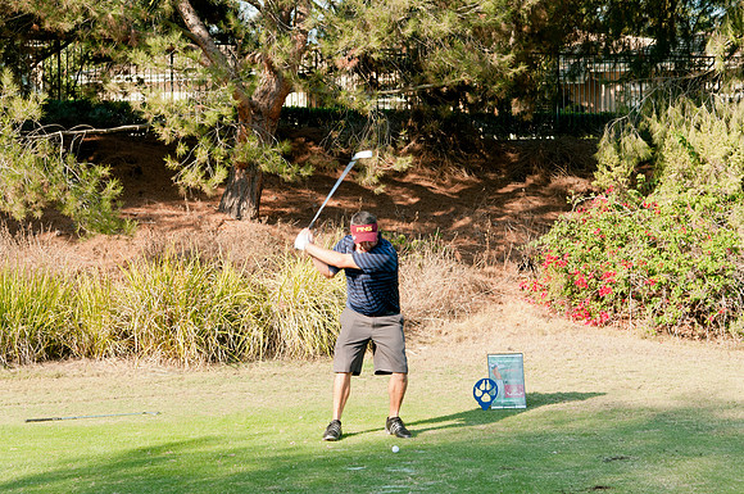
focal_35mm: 57
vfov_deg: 23.7
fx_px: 1176
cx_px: 372
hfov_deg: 35.1
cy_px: 247
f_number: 5
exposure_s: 1/200
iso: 250
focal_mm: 38
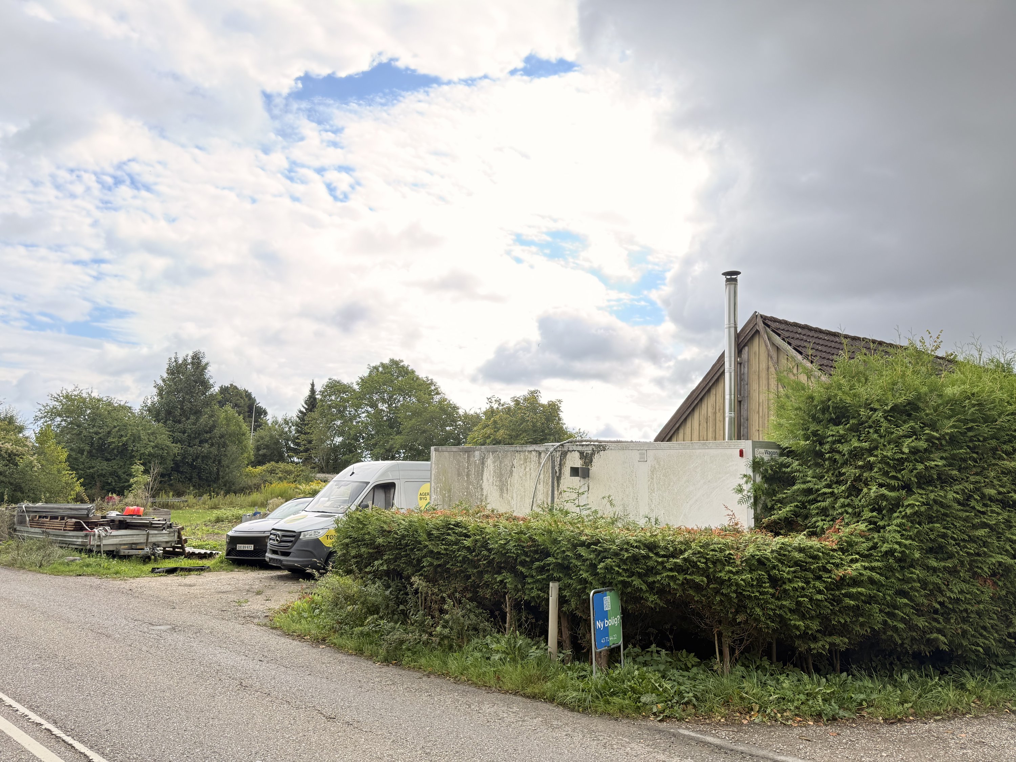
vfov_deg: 56.8
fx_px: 704
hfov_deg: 71.6
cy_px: 381
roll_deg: -2.0
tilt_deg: +8.1
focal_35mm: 24
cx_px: 508
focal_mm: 6.76
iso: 100
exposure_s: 1/660
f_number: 1.78
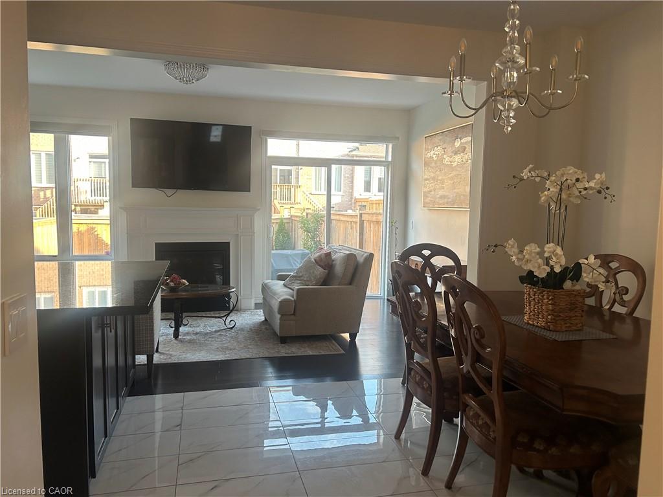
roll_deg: -1.4
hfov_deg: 67.3
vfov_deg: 53.1
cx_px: 332
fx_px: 498
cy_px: 248
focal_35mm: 26
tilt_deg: -6.1
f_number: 1.5
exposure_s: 1/120
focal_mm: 5.7
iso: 80
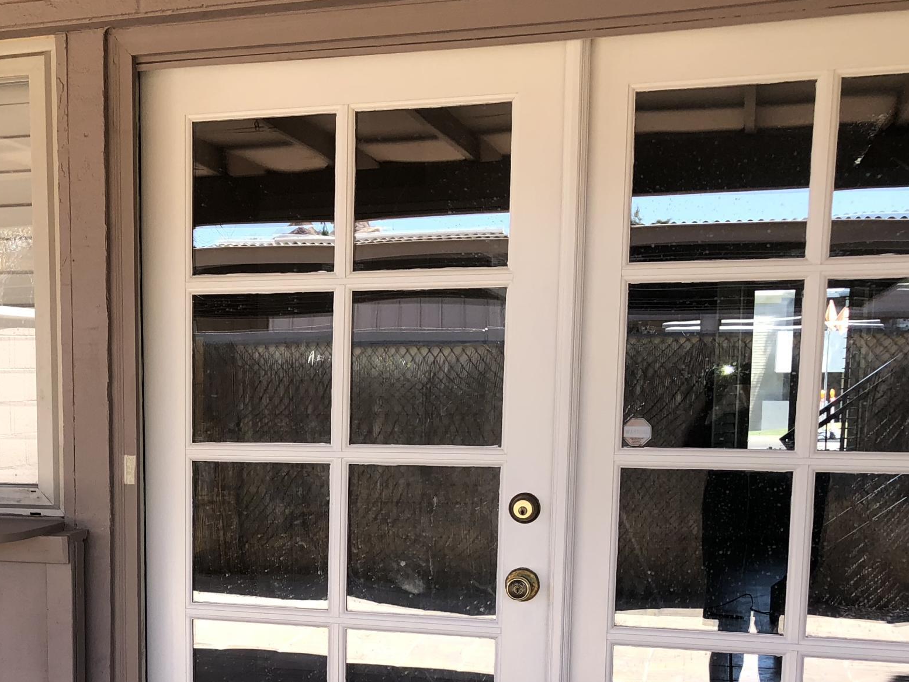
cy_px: 600
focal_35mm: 54
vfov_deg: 26.2
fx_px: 1418
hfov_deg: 34.6
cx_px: 197
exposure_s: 1/152
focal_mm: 3.99
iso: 20
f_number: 1.8
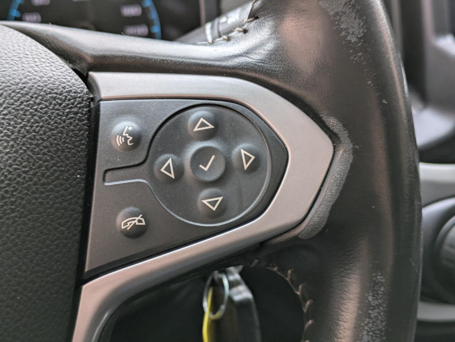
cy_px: 171
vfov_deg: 28.6
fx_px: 671
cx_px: 228
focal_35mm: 51
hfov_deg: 37.5
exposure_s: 1/120
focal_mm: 5.43
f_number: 1.89
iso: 78
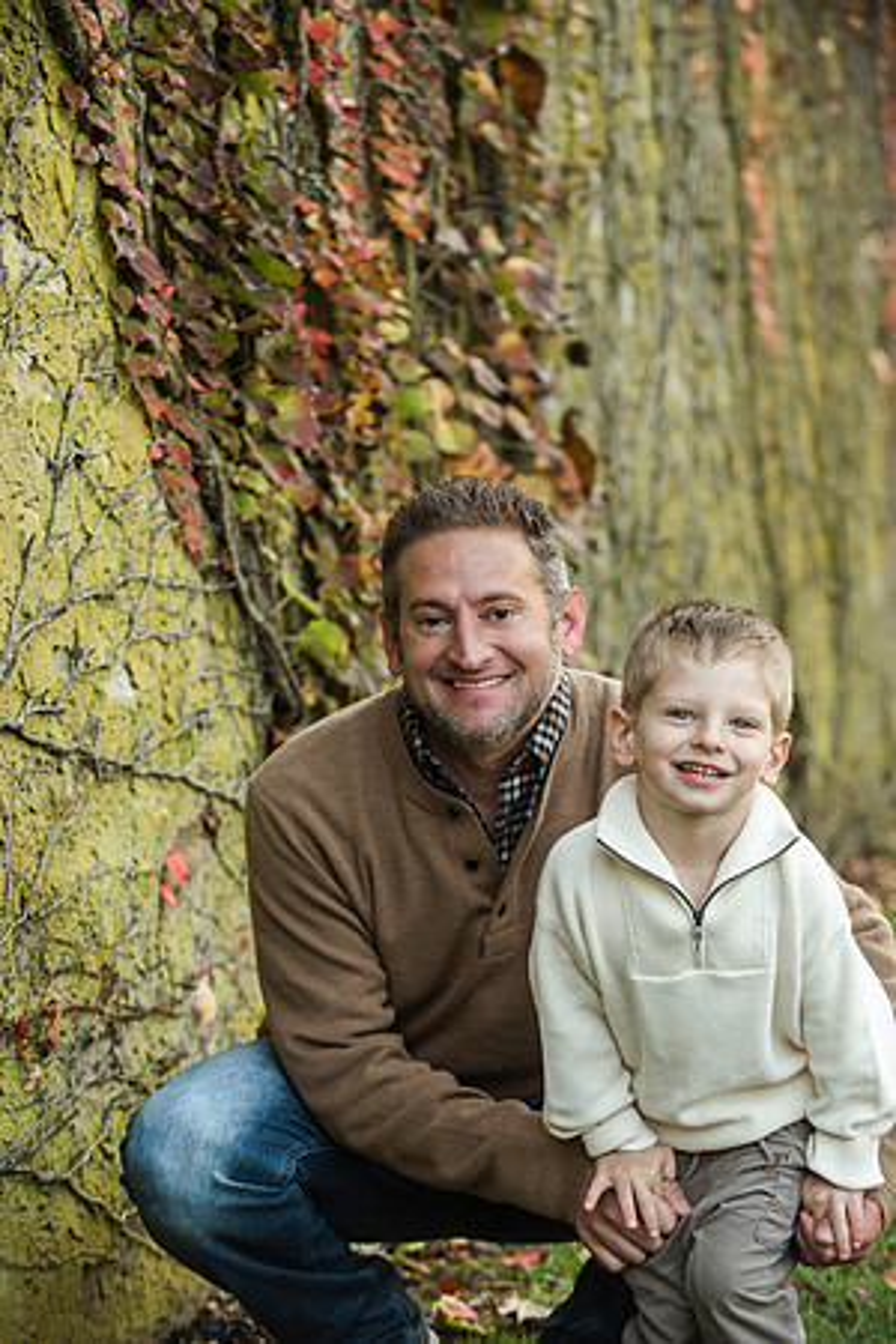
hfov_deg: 13.0
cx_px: 448
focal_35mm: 105
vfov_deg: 19.5
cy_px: 672
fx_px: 3920
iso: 800
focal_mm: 105
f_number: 4.5
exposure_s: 1/500
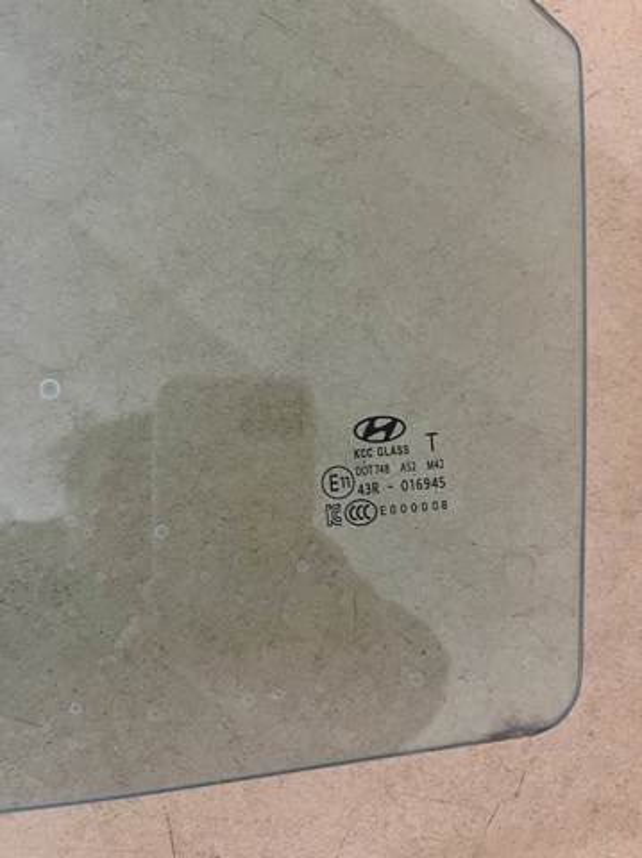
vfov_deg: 67.4
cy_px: 429
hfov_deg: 53.0
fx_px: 644
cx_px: 321
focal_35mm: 26
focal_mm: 5.1
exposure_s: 1/50
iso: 320
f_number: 1.6
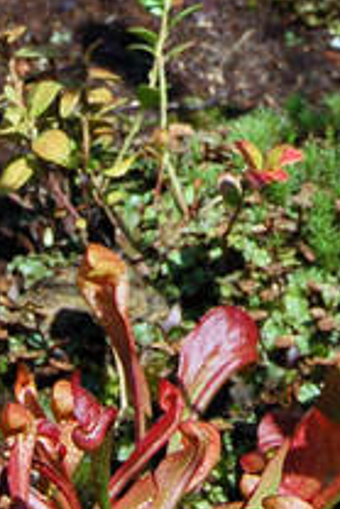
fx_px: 3384
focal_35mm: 239
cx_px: 389
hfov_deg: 5.7
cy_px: -294
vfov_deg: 8.4
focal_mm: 35
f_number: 8
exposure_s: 1/320
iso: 200
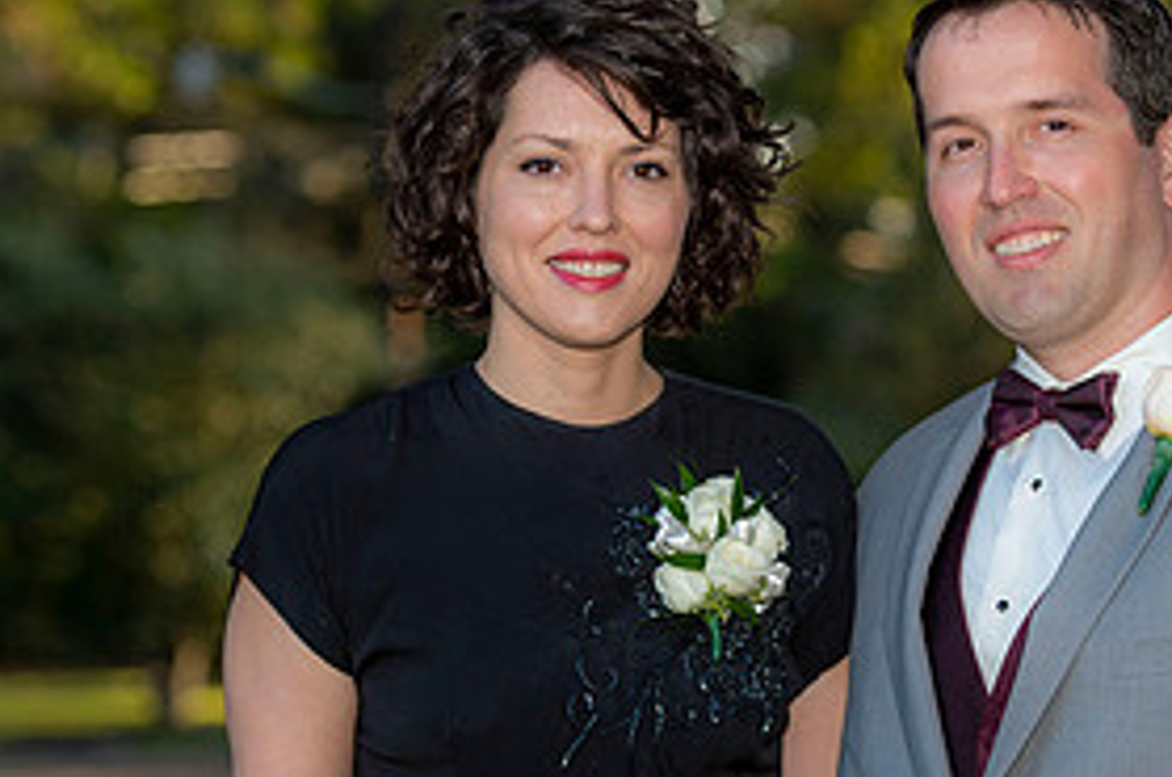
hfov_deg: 10.1
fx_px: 6630
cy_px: 546
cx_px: 744
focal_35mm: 204
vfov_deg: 6.7
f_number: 3.5
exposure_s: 1/250
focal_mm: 98
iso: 200
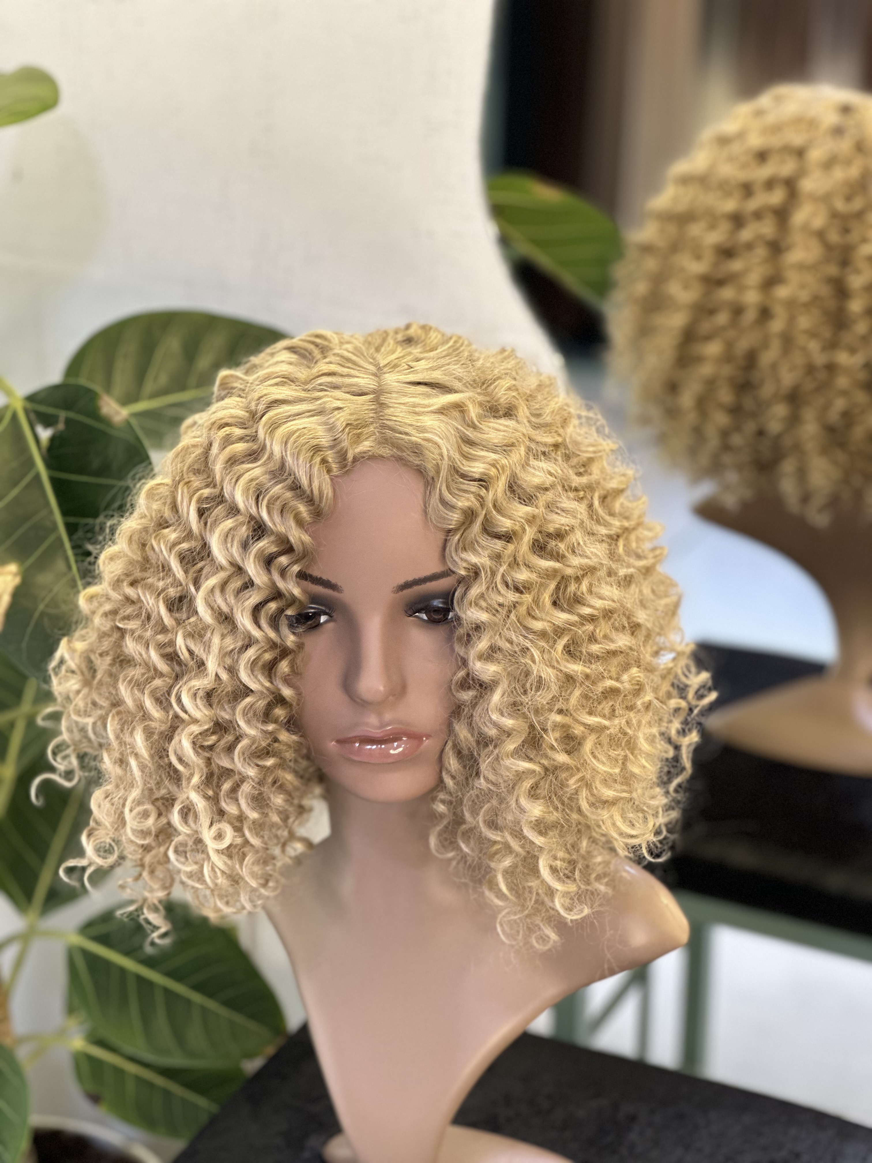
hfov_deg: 19.1
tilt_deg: -20.0
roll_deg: -1.8
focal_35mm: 77
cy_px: 582
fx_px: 2586
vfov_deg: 25.3
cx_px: 436
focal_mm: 9
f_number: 2.8
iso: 160
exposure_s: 1/33
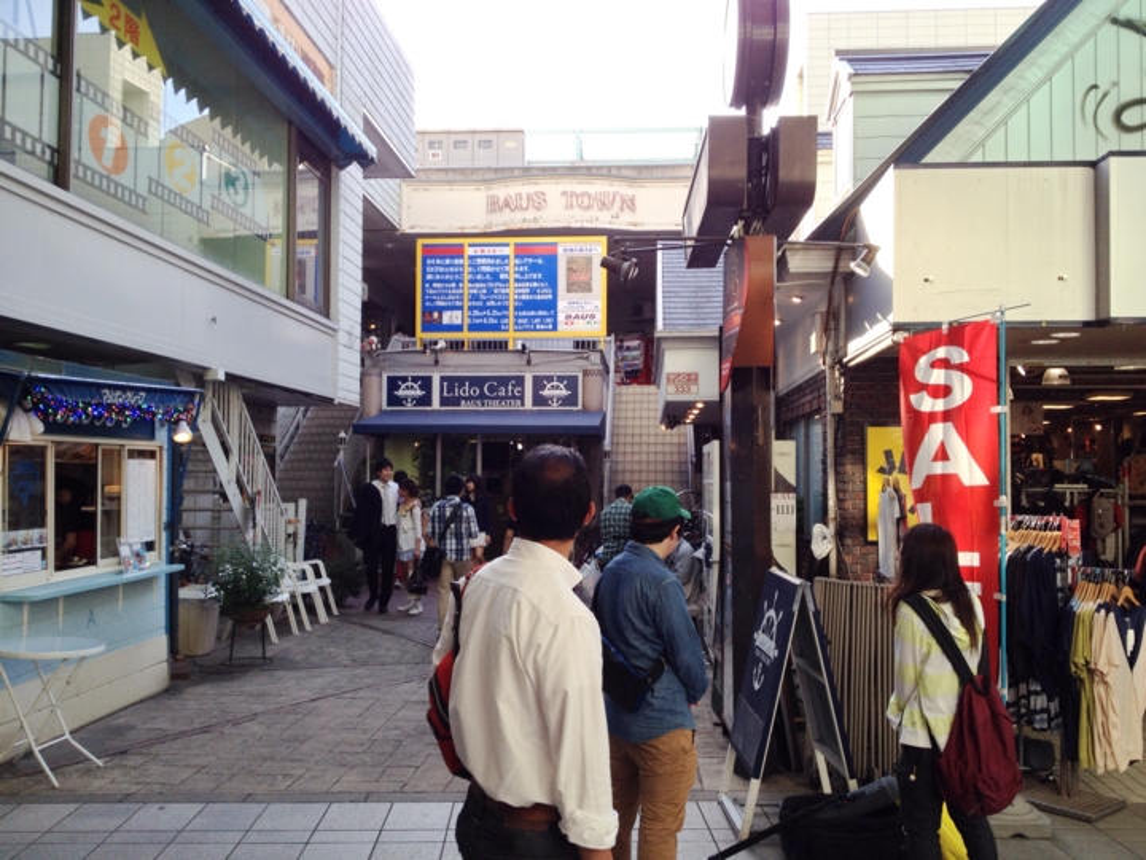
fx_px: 1159
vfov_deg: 40.7
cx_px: 573
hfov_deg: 52.6
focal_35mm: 35
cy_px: 430
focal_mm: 4.28
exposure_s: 1/349
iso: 50
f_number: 2.4
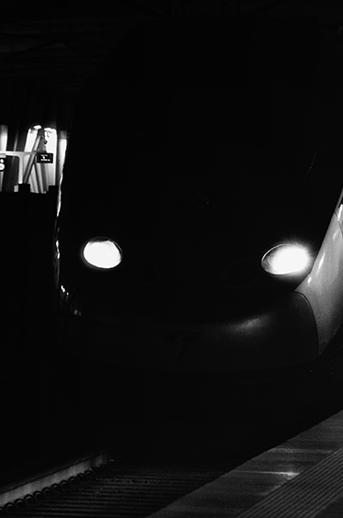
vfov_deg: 6.2
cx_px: 278
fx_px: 4806
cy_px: 216
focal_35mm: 335
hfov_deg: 4.1
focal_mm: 105
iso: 320
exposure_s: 1/50
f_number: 5.6
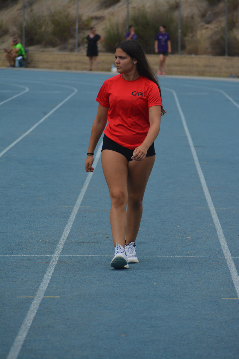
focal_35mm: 300
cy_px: 180
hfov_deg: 4.6
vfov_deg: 6.9
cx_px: 120
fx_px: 2988
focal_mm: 200
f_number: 6.3
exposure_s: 1/1000
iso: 400
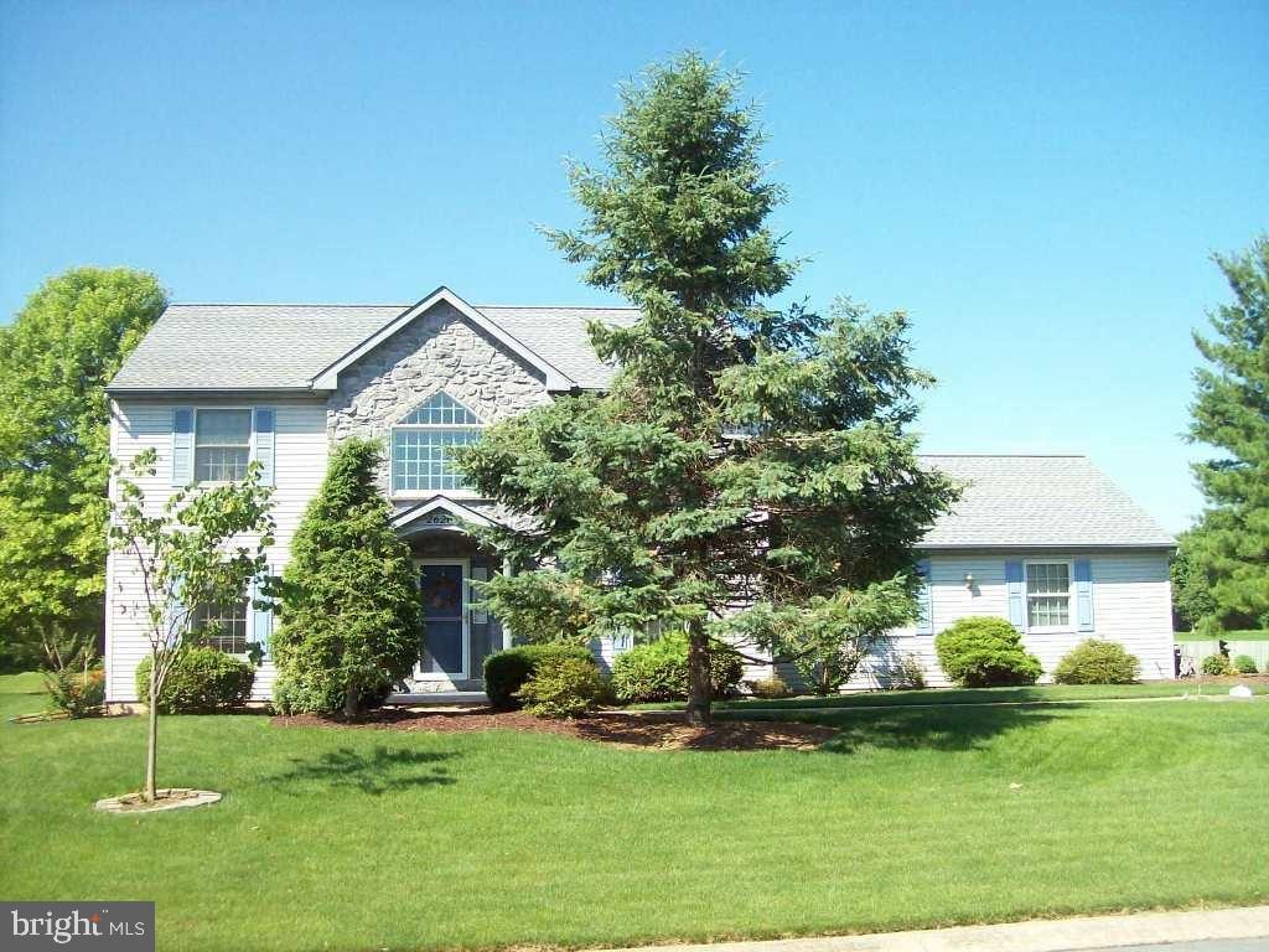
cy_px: 476
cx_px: 634
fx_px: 1320
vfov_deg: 39.7
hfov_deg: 51.4
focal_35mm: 36
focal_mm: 6
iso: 80
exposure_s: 1/833
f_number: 2.7
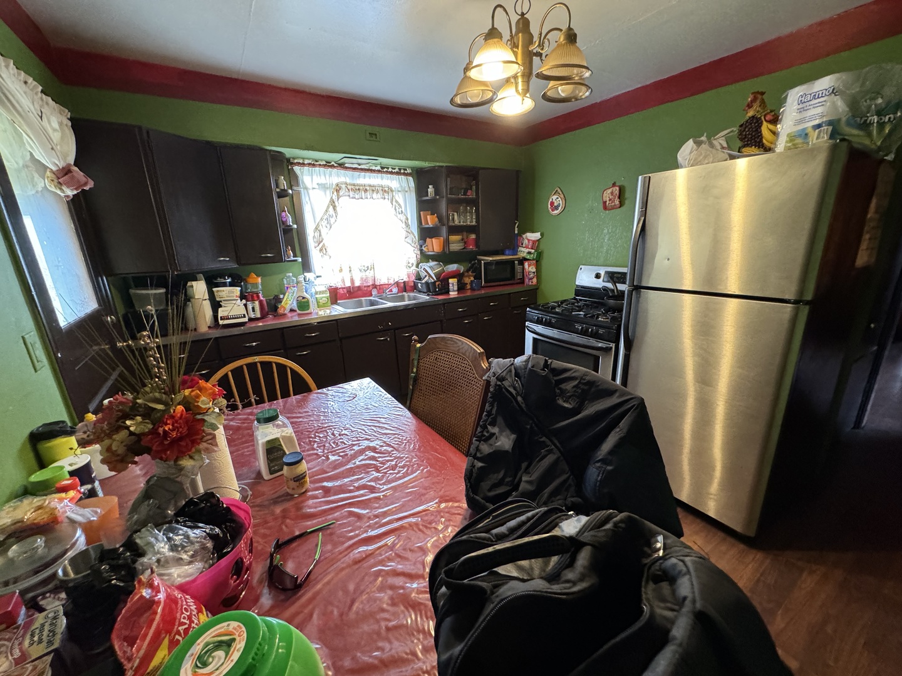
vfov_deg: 85.7
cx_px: 451
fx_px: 365
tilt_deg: -16.2
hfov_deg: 102.1
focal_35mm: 14
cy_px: 338
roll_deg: +2.2
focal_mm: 2.22
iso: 640
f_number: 2.2
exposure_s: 1/60
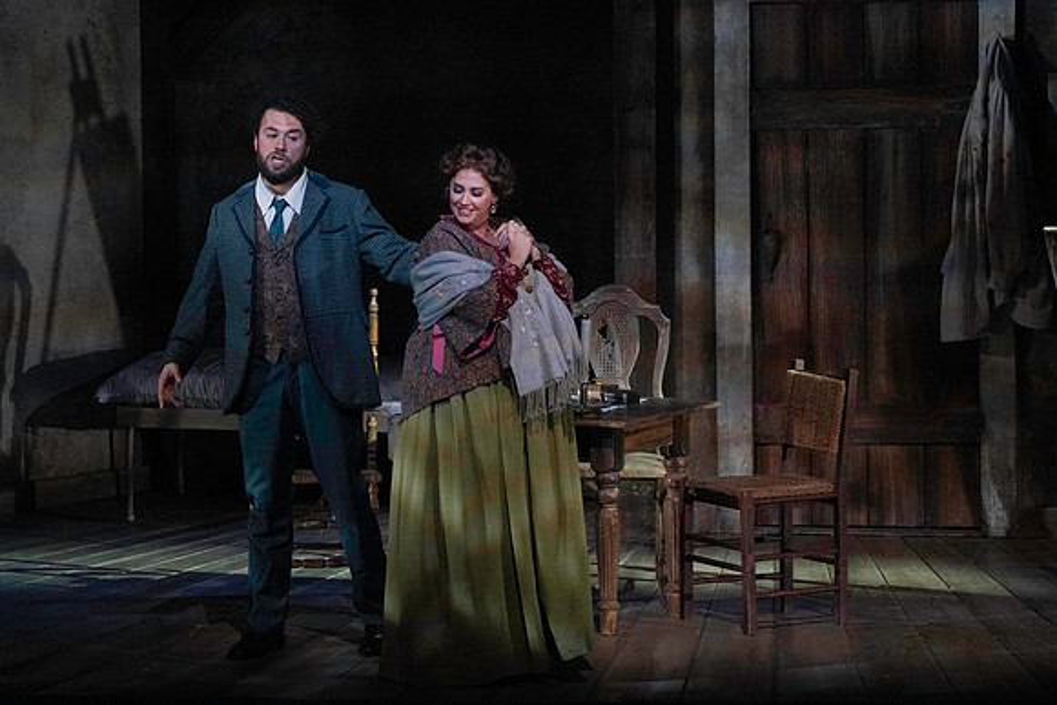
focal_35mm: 345
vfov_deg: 4.0
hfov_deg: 6.0
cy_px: 352
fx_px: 10131
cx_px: 528
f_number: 11
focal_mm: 345
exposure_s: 1/320
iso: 16000
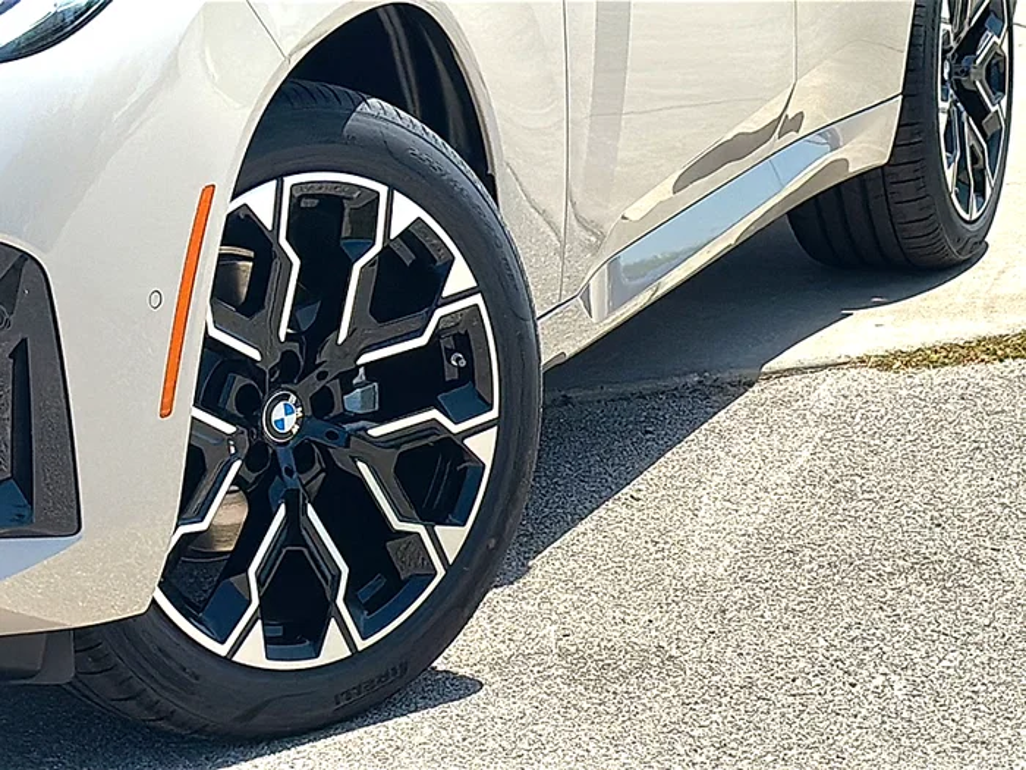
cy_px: 385
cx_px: 513
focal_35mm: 100
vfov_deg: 14.8
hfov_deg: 19.6
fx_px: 2964
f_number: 1.78
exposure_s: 1/5917
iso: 80
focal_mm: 6.86
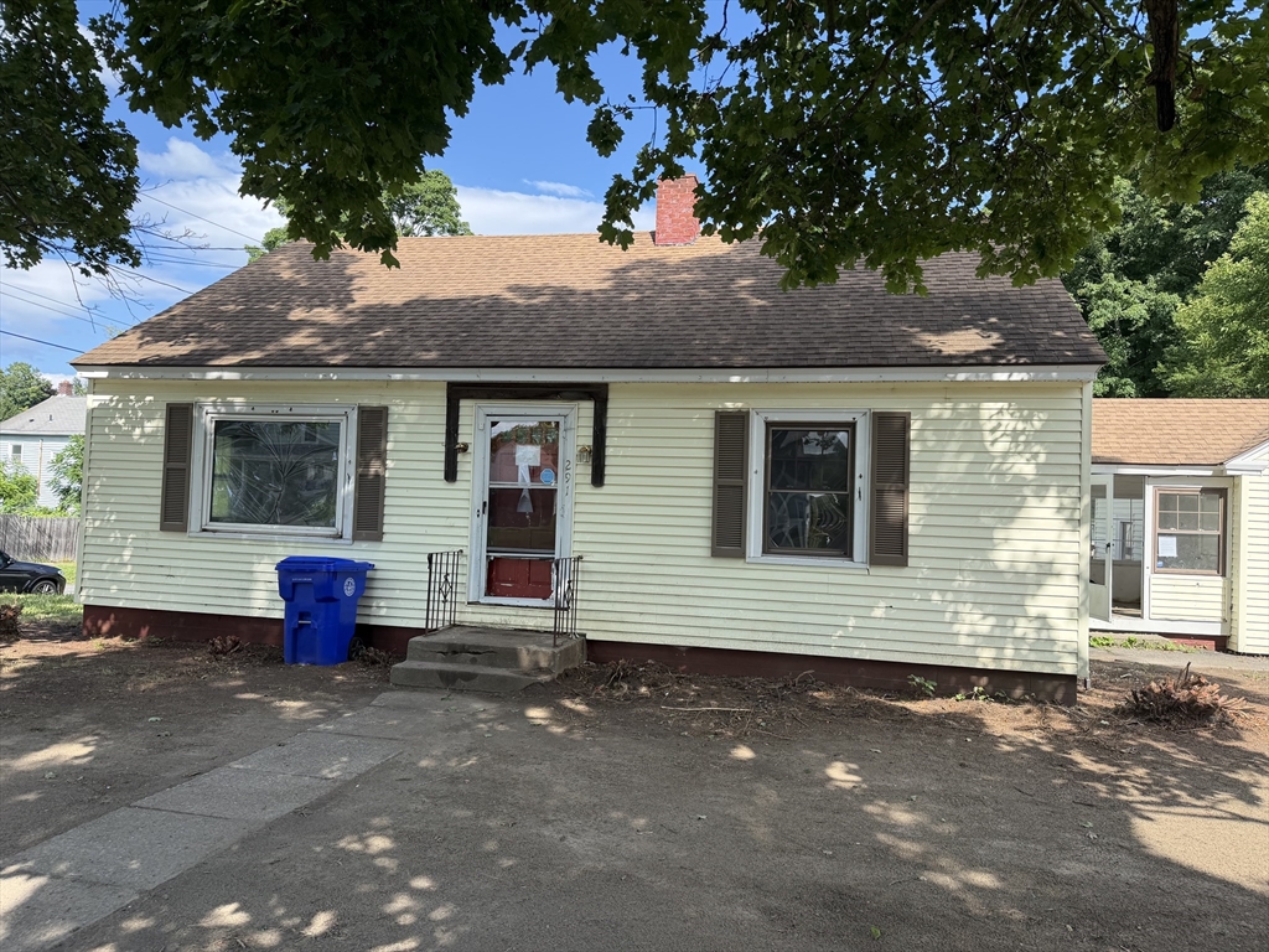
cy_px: 476
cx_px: 634
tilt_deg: +1.7
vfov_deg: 56.8
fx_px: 880
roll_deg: -1.6
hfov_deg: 71.6
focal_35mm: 24
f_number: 1.78
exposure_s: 1/2000
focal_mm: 6.76
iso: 100
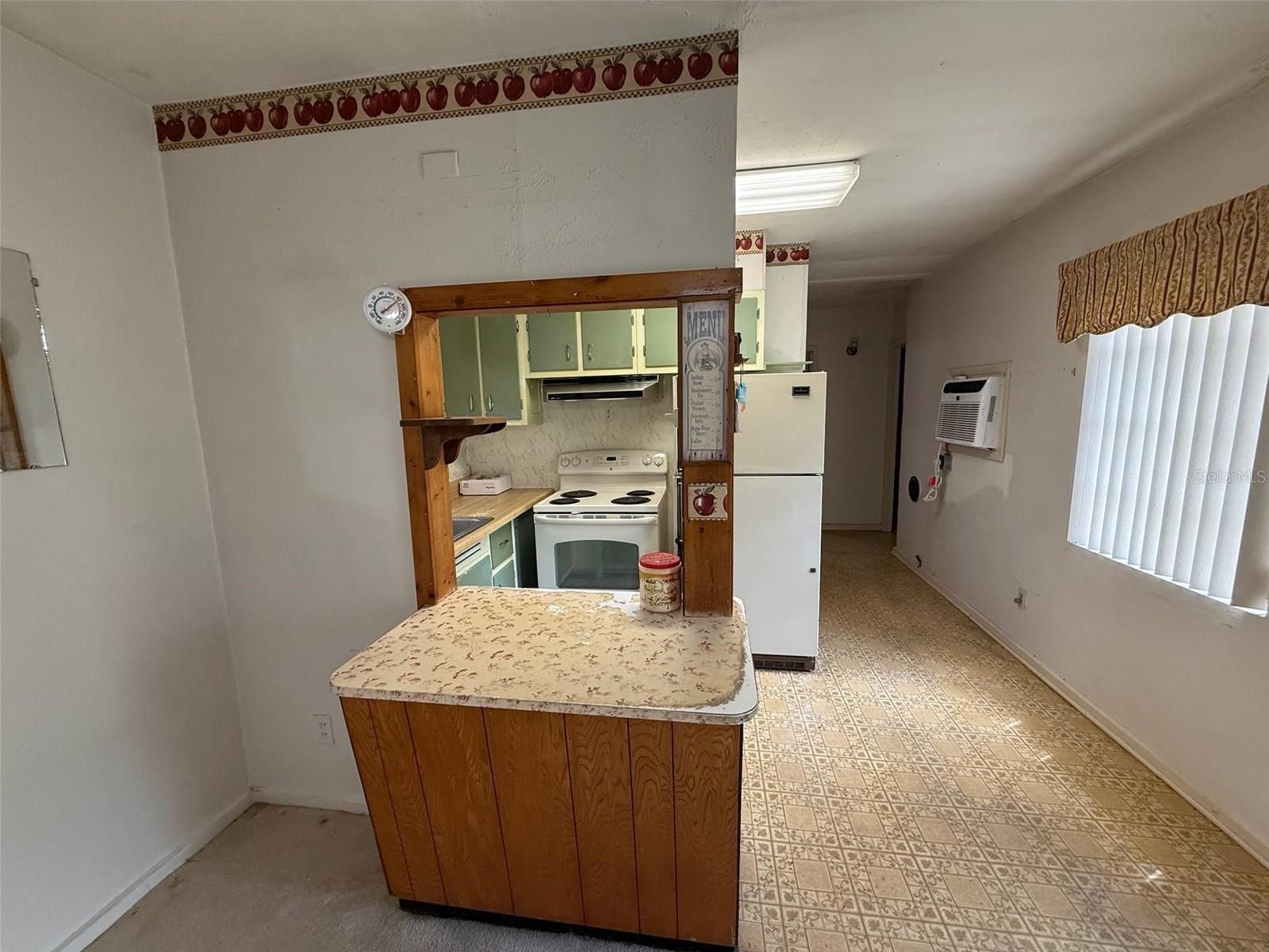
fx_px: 513
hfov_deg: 102.1
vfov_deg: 85.7
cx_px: 634
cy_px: 476
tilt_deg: -7.9
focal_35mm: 14
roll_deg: +0.9
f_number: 2.2
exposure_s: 1/120
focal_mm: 2.22
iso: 250
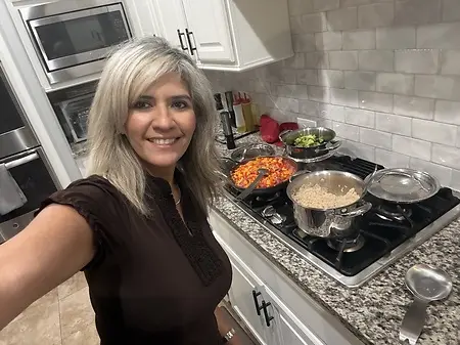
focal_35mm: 23
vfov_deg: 58.8
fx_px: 305
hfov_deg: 74.0
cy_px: 172
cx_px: 230
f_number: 1.9
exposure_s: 1/40
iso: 320
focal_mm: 2.69
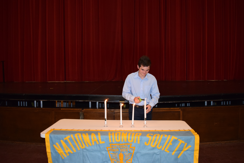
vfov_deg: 43.6
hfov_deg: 61.9
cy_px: 82
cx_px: 122
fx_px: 203
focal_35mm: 30
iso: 2500
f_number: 3.8
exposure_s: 1/60
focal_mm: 20
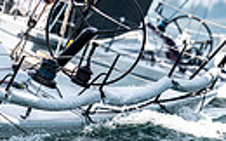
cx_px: -43
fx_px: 12689
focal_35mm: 2062
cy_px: -81
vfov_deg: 0.6
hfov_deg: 1.0
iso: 320
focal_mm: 300
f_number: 5.6
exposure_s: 1/2000
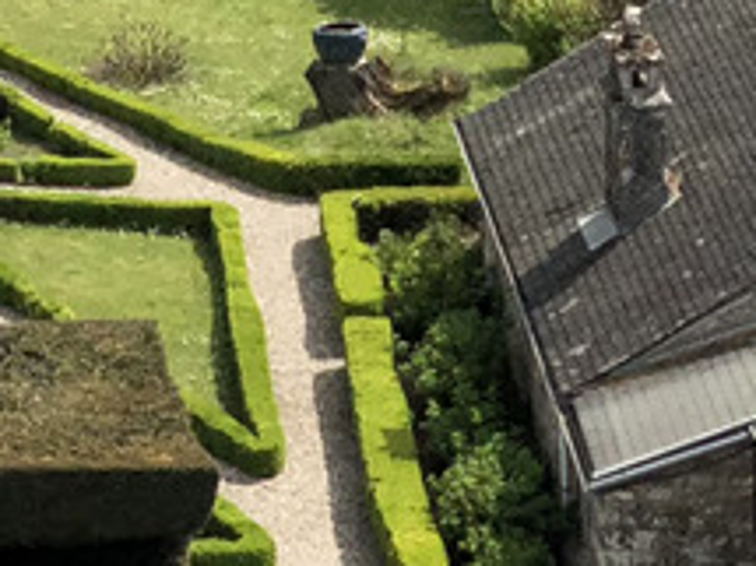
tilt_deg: -5.5
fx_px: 6330
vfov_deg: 4.9
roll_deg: +1.7
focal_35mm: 290
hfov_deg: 6.8
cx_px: -267
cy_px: -991
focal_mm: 6
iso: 16
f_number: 2.4
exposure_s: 1/2525
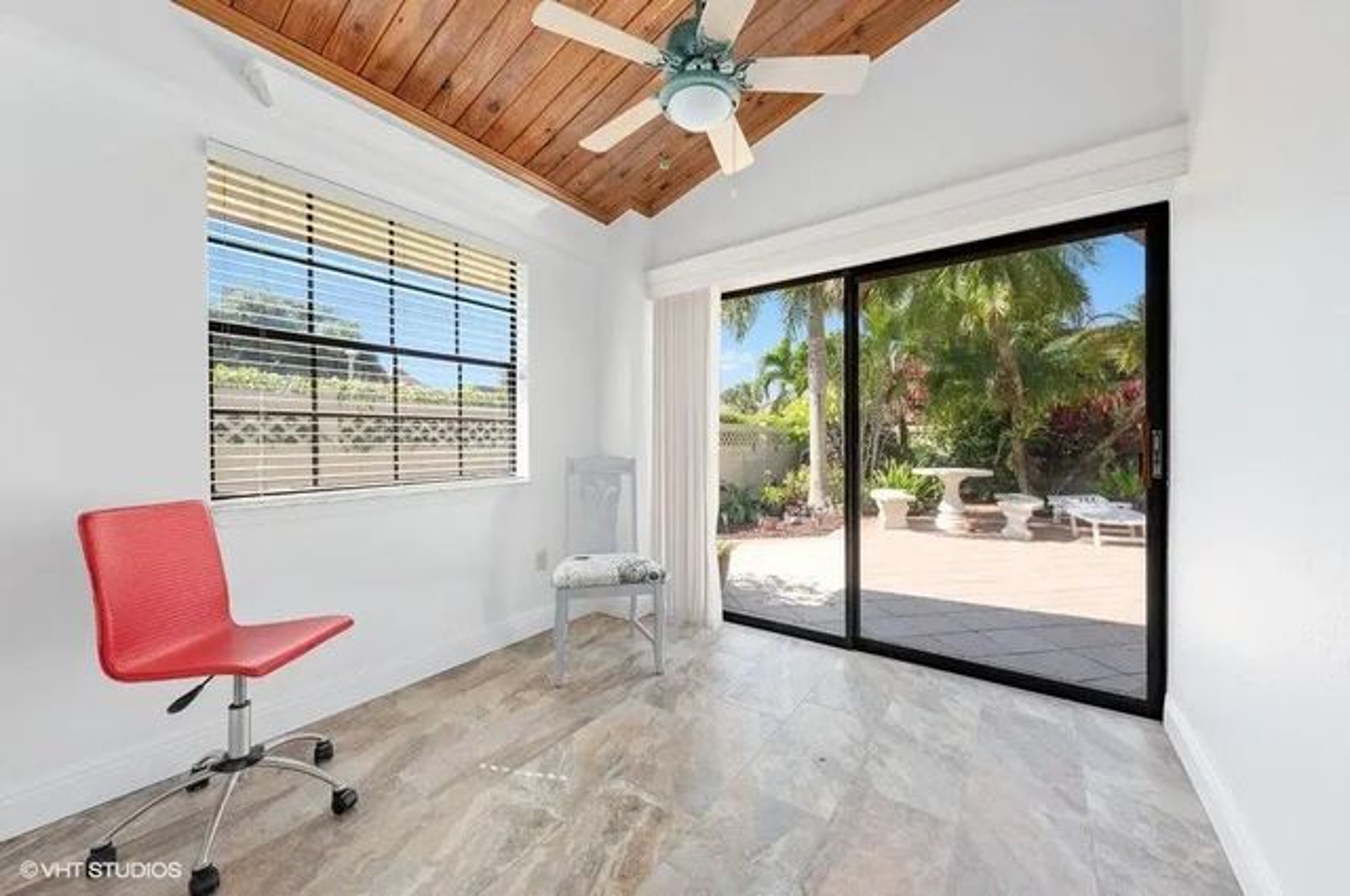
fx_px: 487
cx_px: 675
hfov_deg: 108.4
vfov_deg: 85.3
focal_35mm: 13
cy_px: 448
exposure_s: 1/3
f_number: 8
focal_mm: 13
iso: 100
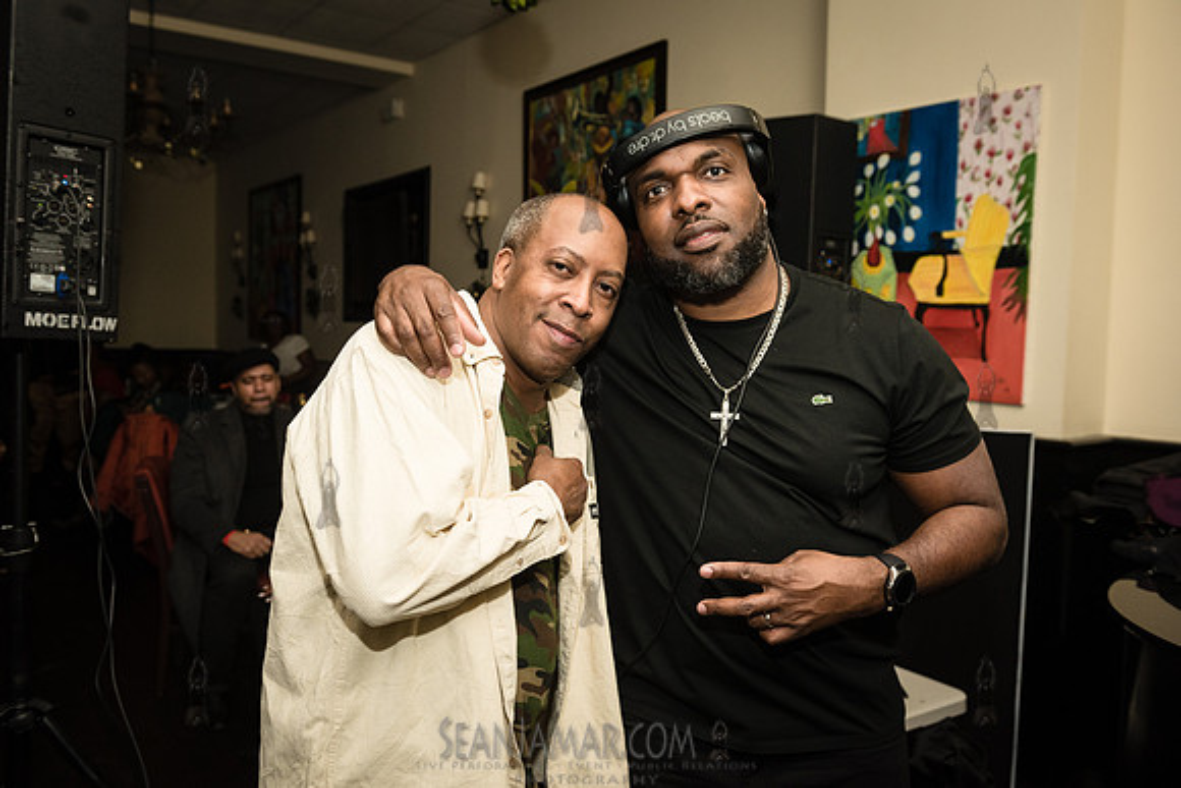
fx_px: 1017
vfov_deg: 42.3
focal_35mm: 31
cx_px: 590
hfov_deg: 60.3
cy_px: 394
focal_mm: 31
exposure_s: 1/250
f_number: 5
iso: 1600
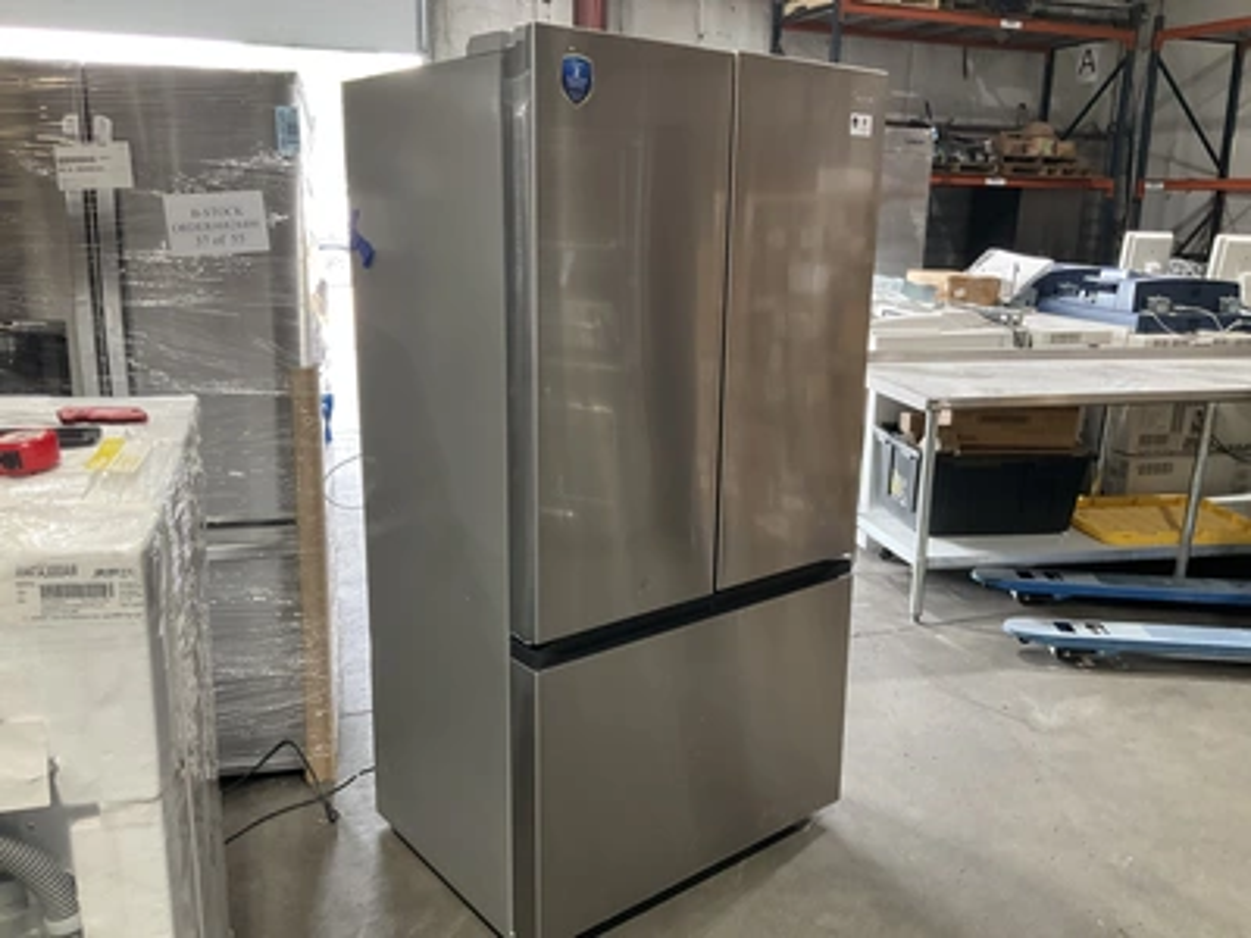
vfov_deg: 48.2
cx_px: 626
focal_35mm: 29
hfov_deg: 61.7
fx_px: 1048
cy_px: 469
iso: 160
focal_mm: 3
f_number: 1.8
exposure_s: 1/60
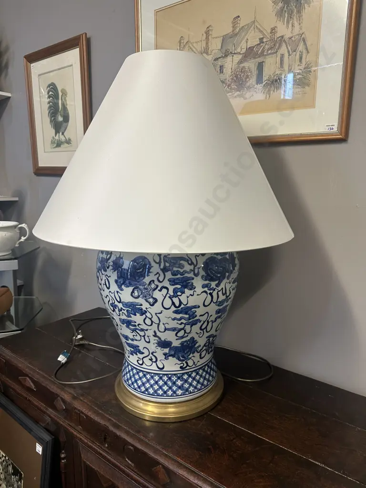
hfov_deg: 56.8
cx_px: 183
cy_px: 244
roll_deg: -1.3
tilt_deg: -11.7
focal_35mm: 24
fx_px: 338
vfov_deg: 71.6
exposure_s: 1/50
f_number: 1.78
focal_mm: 6.86
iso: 125
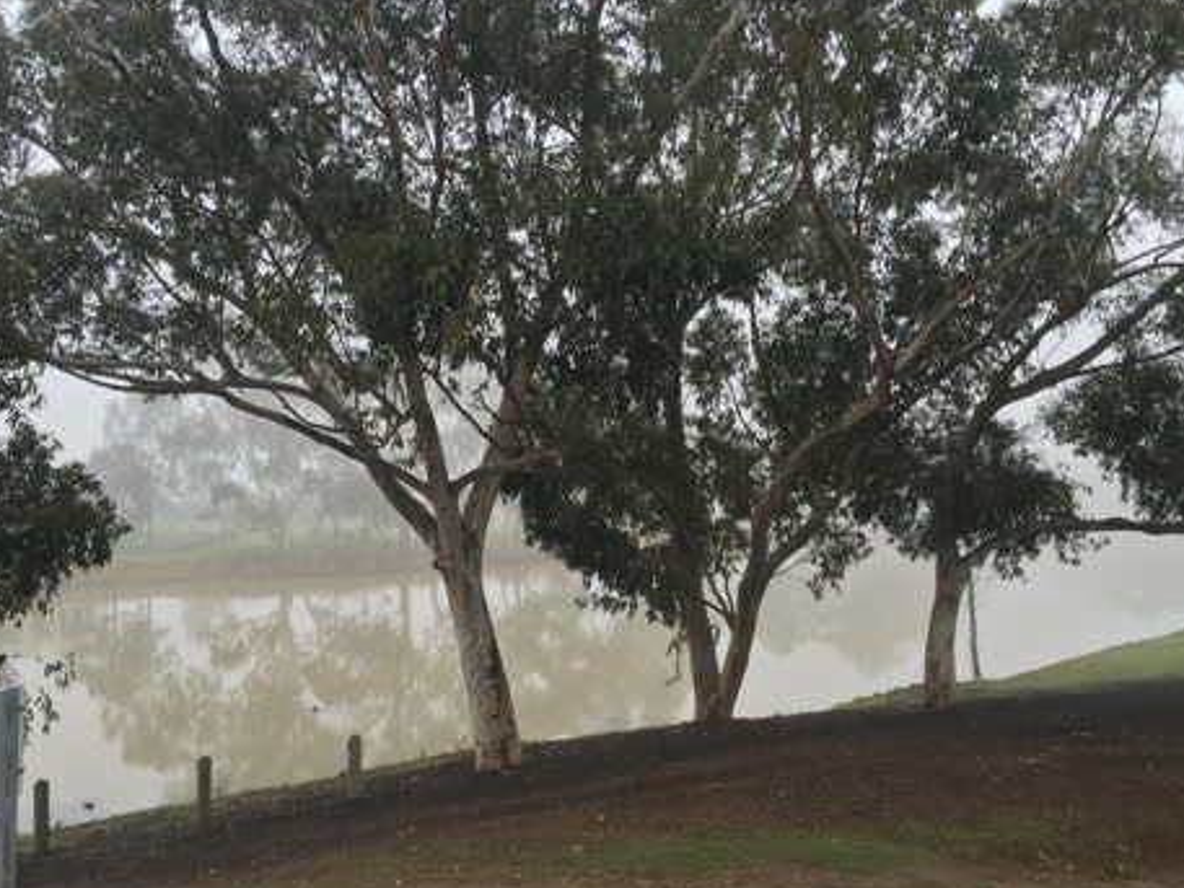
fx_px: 1129
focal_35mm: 33
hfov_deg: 55.3
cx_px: 573
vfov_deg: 42.9
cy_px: 474
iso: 32
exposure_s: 1/120
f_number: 2.2
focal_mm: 4.15
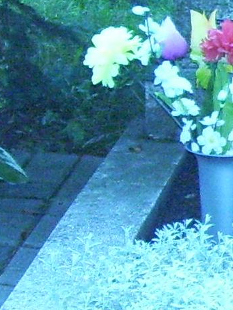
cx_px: 265
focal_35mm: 134
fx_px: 1202
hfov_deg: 10.9
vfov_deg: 14.7
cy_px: 101
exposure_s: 1/320
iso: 400
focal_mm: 6
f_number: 2.7
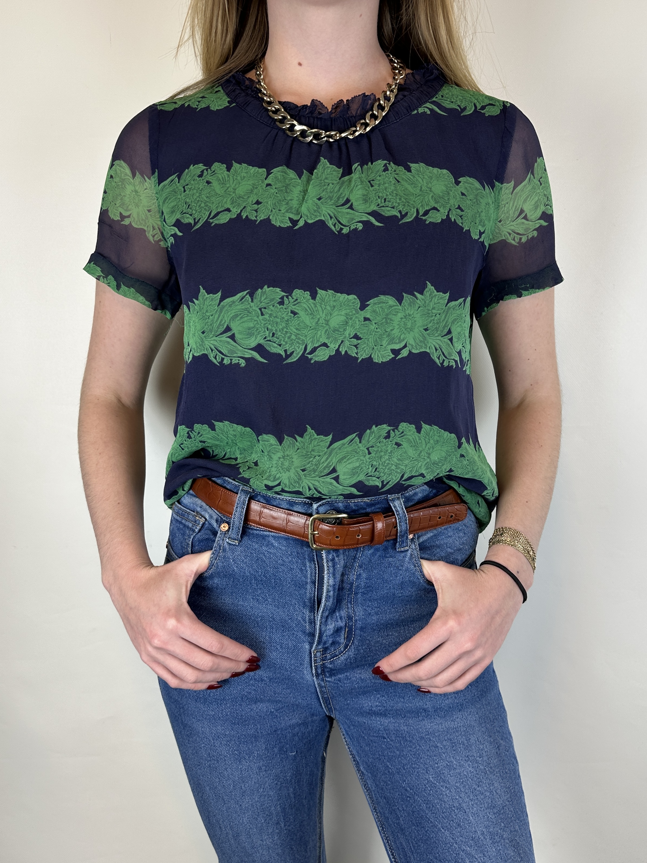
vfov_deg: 71.6
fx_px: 598
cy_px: 432
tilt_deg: -13.4
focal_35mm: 24
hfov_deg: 56.8
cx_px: 324
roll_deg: -1.5
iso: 50
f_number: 1.78
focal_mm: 6.86
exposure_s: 1/107
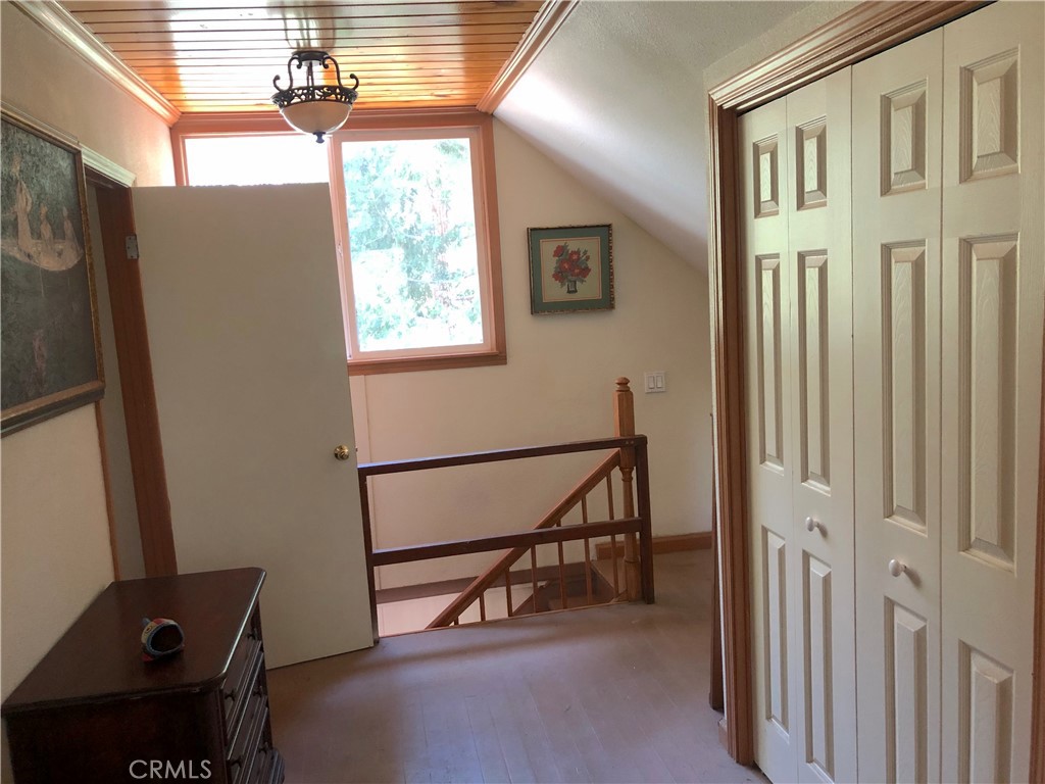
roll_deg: +2.9
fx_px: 845
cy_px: 392
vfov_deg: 49.7
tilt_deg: -6.3
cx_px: 522
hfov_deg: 63.4
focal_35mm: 28
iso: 64
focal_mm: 4
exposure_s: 1/15
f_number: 1.8
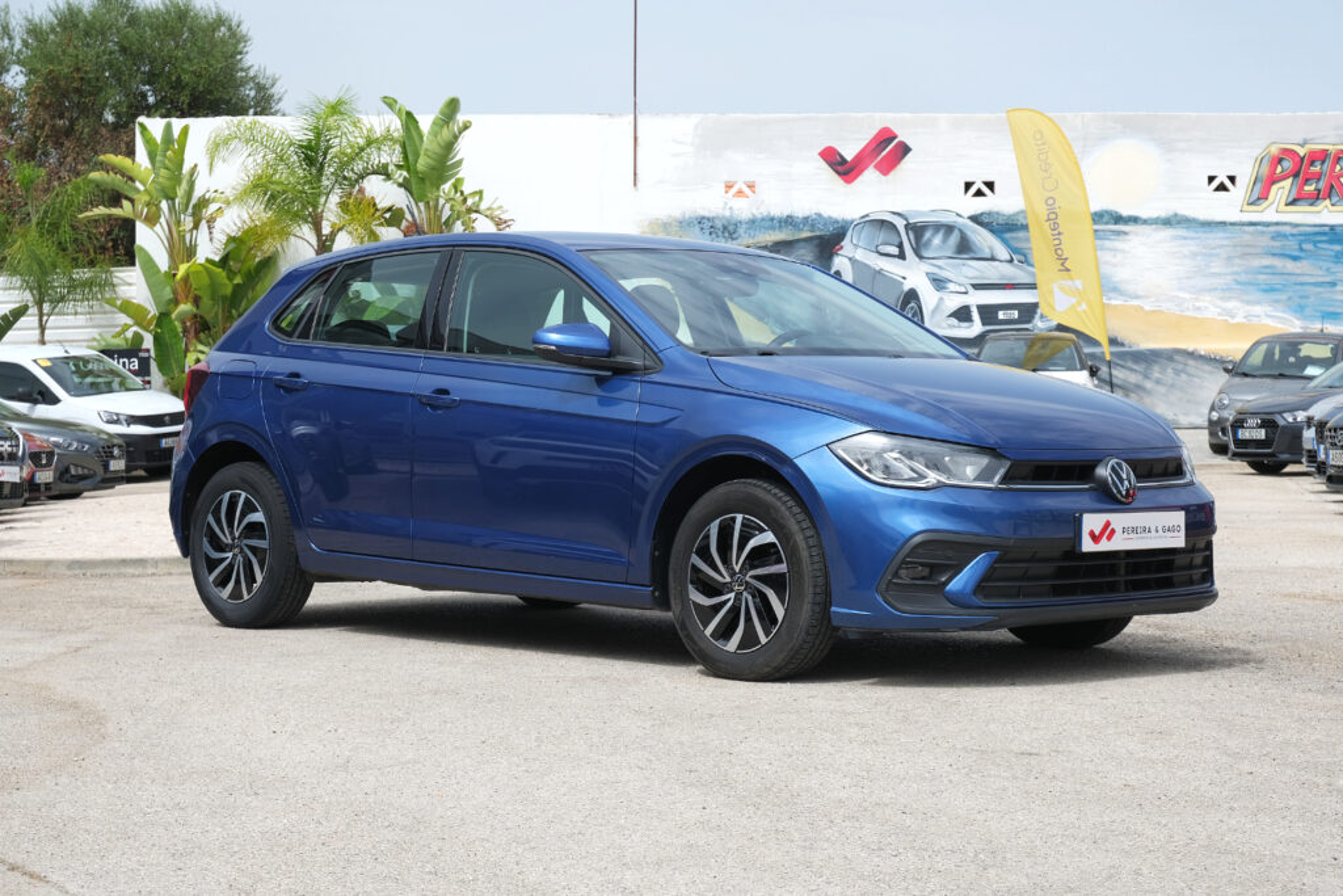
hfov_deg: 30.1
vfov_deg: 20.3
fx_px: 2500
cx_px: 672
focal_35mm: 67
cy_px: 448
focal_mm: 44.5
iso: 160
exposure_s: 1/200
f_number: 9
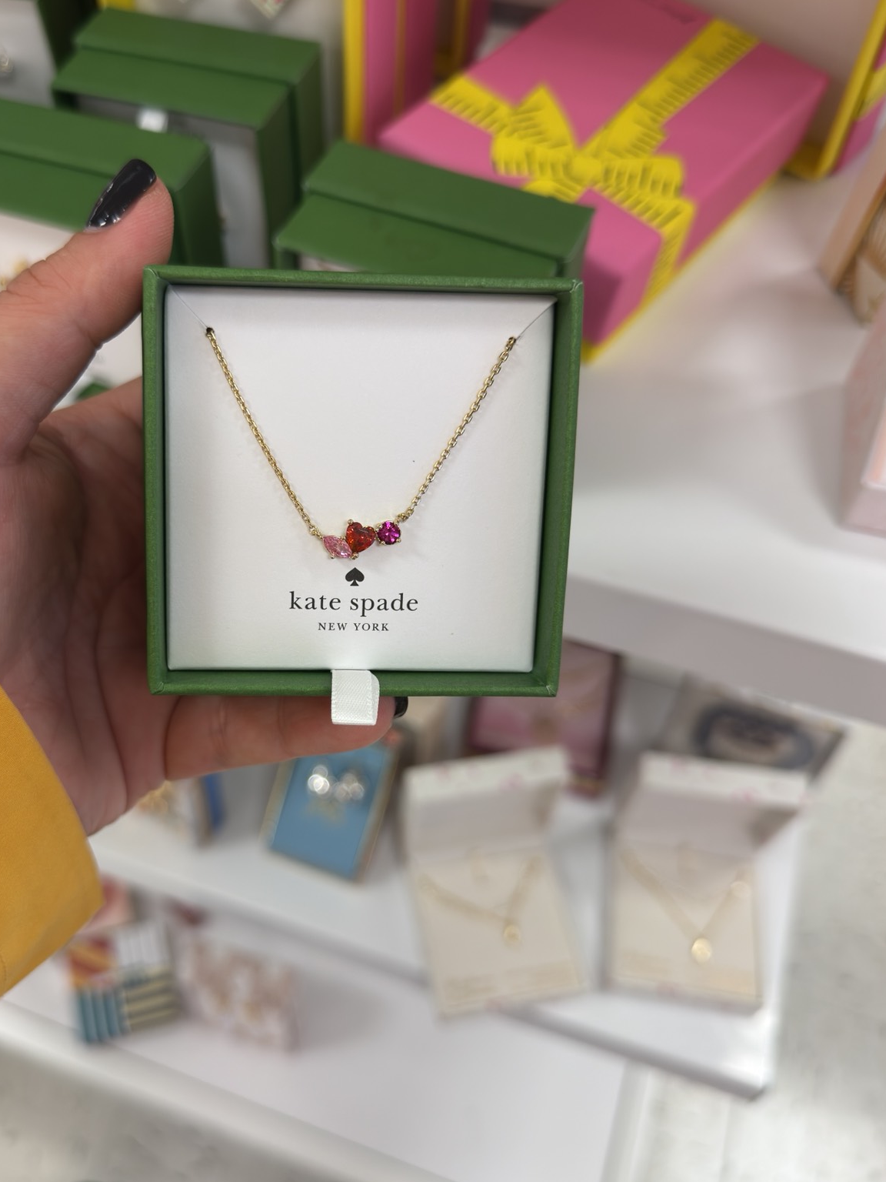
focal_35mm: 30
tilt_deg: -52.7
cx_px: 341
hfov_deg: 46.4
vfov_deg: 60.0
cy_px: 589
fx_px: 1024
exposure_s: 1/60
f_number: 1.78
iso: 64
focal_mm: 6.76
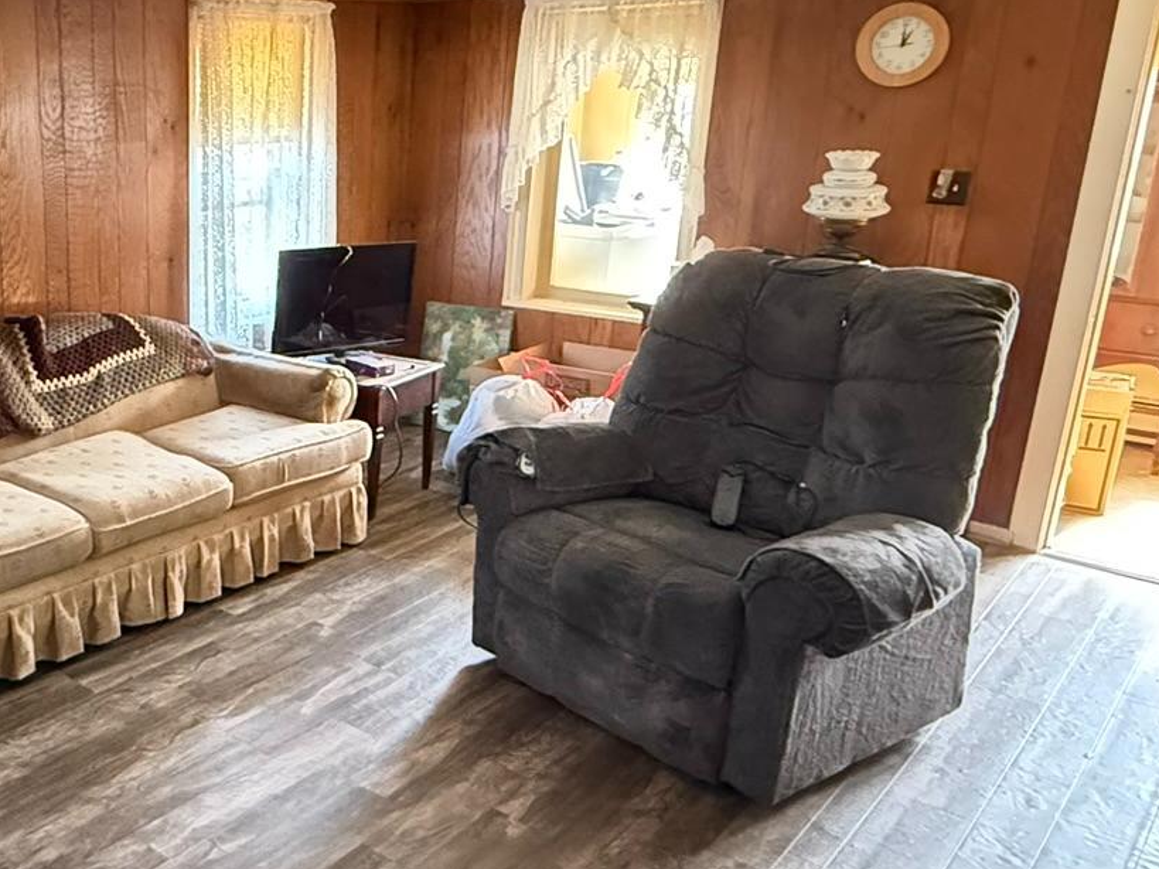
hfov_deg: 48.1
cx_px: 156
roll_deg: +0.6
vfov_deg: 40.7
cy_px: 402
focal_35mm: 35
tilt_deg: -15.7
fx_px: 1172
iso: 1600
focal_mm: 2.22
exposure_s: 1/60
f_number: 2.2
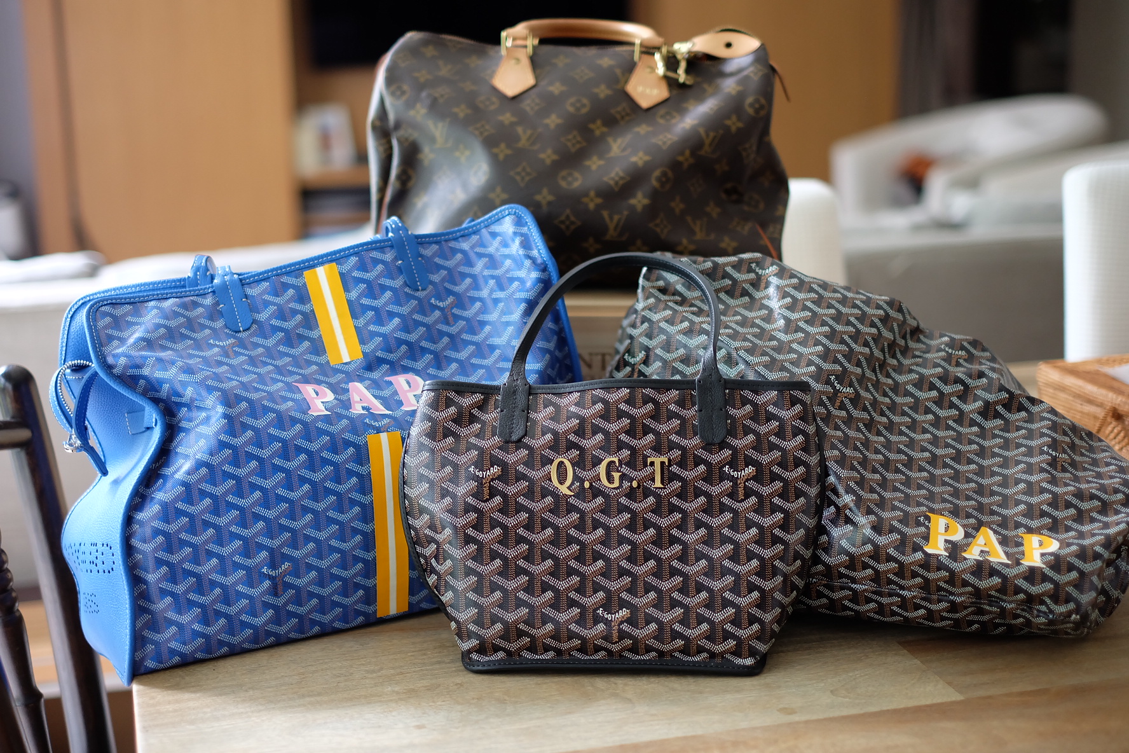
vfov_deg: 25.5
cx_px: 564
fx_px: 1662
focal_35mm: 53
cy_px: 376
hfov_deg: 37.5
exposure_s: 1/60
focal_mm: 35
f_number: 1.4
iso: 640
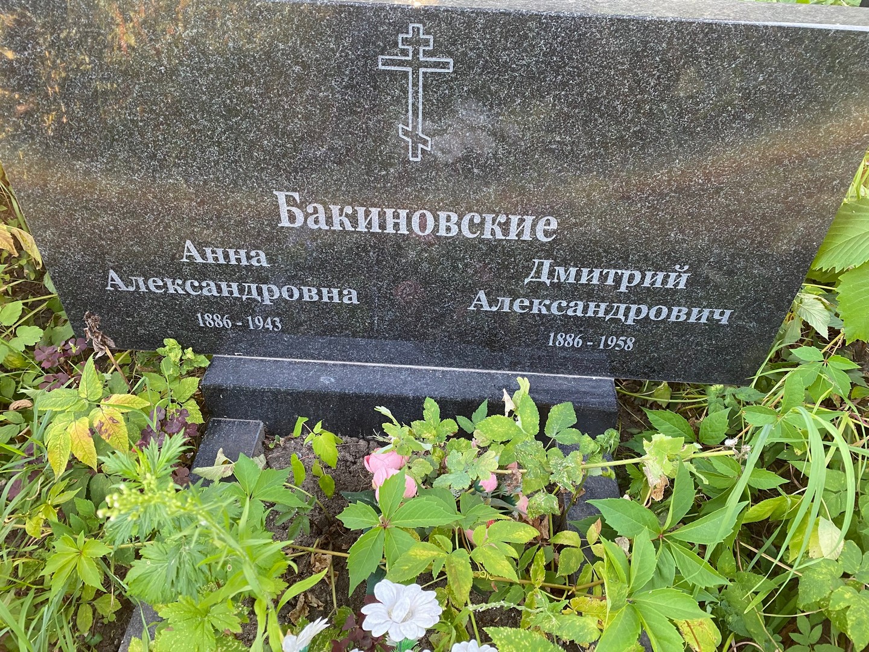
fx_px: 653
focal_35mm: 26
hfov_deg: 67.3
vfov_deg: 53.1
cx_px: 434
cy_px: 326
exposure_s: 1/91
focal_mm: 4.25
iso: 125
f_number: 1.8
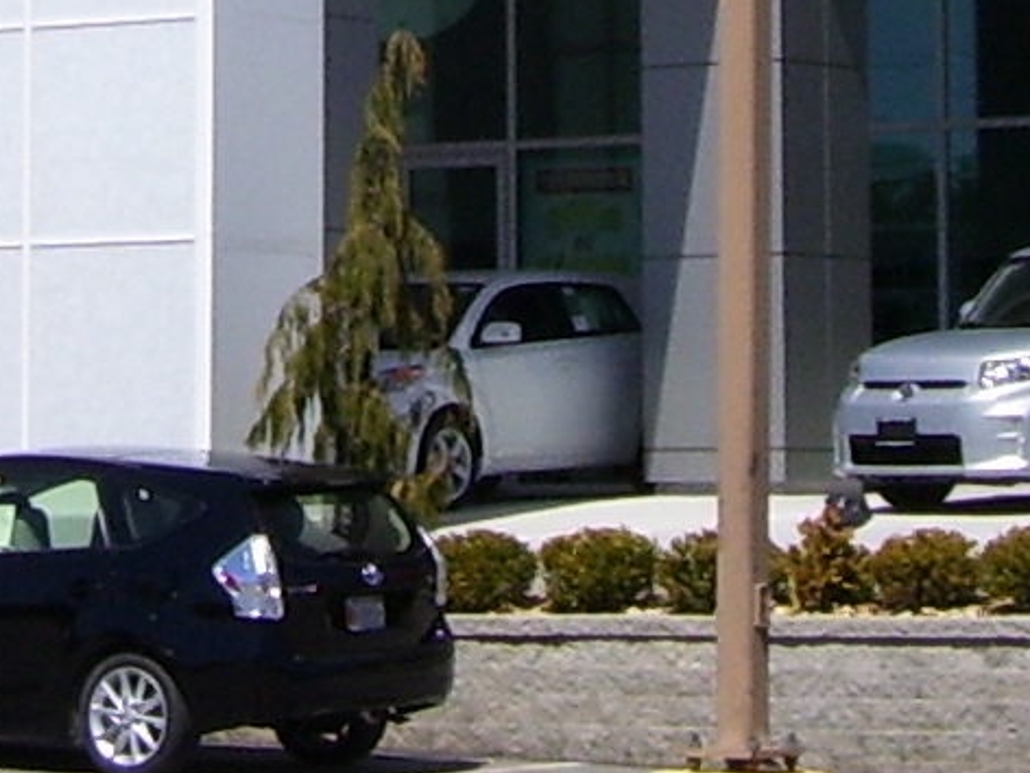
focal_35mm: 202
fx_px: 6011
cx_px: 37
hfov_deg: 9.7
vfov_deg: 7.2
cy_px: -498
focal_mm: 6
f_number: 4.8
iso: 80
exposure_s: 1/1000
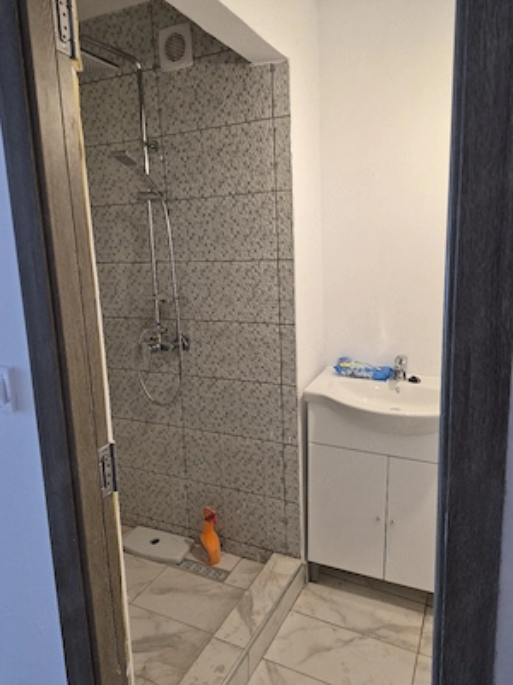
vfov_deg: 73.9
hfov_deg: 58.9
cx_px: 256
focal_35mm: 23
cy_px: 342
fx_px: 454
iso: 200
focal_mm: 5.4
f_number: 1.8
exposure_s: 1/100
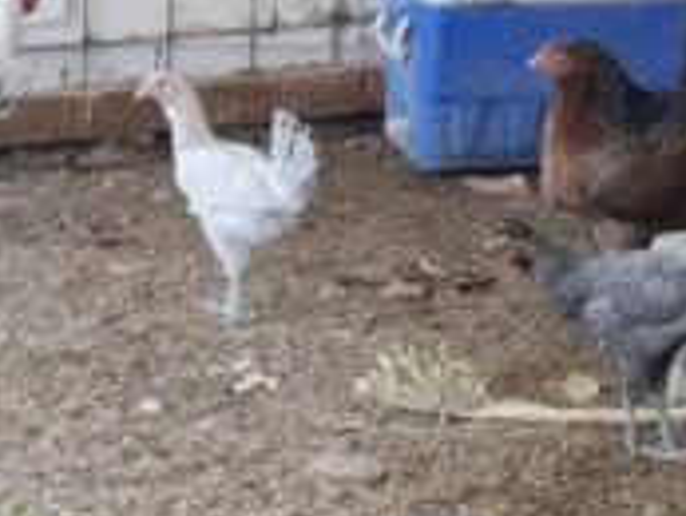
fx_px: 1686
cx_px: -385
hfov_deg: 19.6
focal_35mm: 85
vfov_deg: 15.5
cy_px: 853
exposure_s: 1/100
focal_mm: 5.54
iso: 80
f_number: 1.8
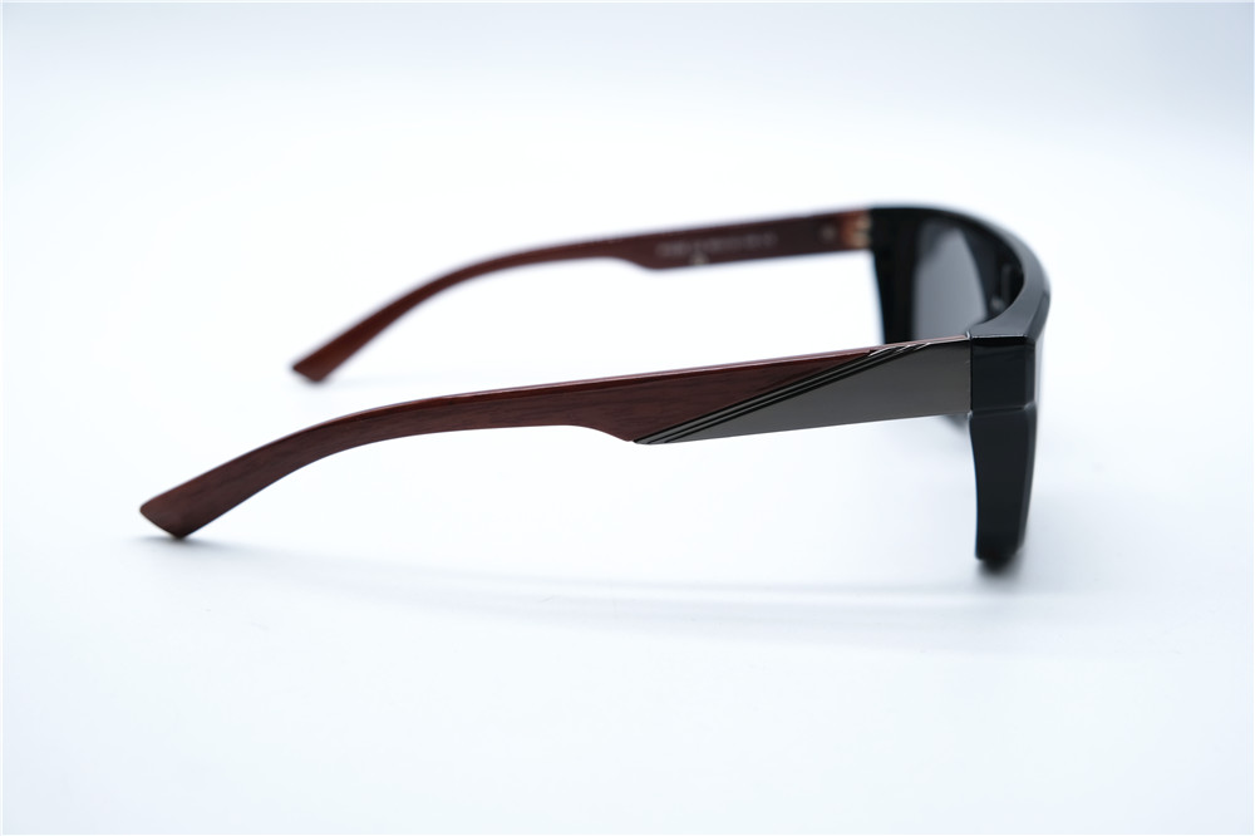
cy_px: 418
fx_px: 1498
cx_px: 628
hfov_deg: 45.4
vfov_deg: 31.2
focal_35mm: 43
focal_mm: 28.9
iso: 160
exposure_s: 1/220
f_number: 4.5
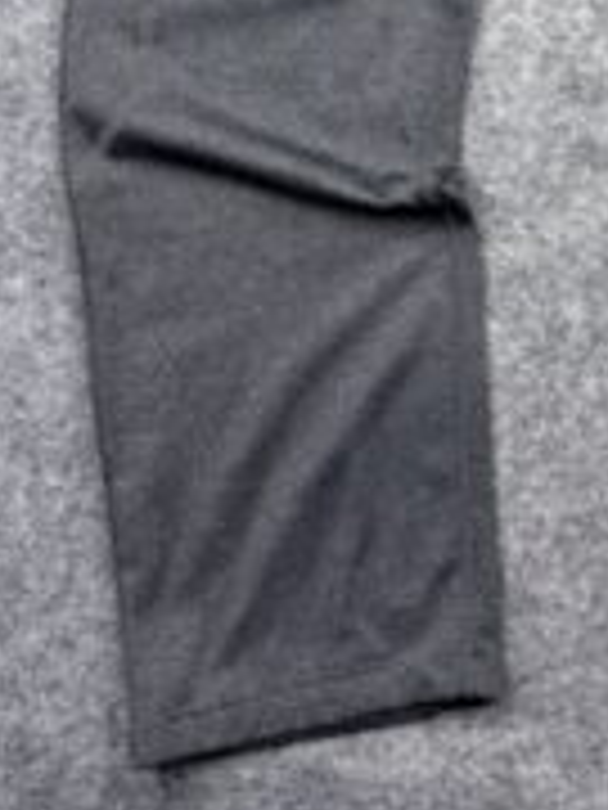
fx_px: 1663
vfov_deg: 24.2
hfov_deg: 20.2
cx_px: 585
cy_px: -223
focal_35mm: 71
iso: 64
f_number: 1.78
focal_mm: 6.76
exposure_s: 1/121
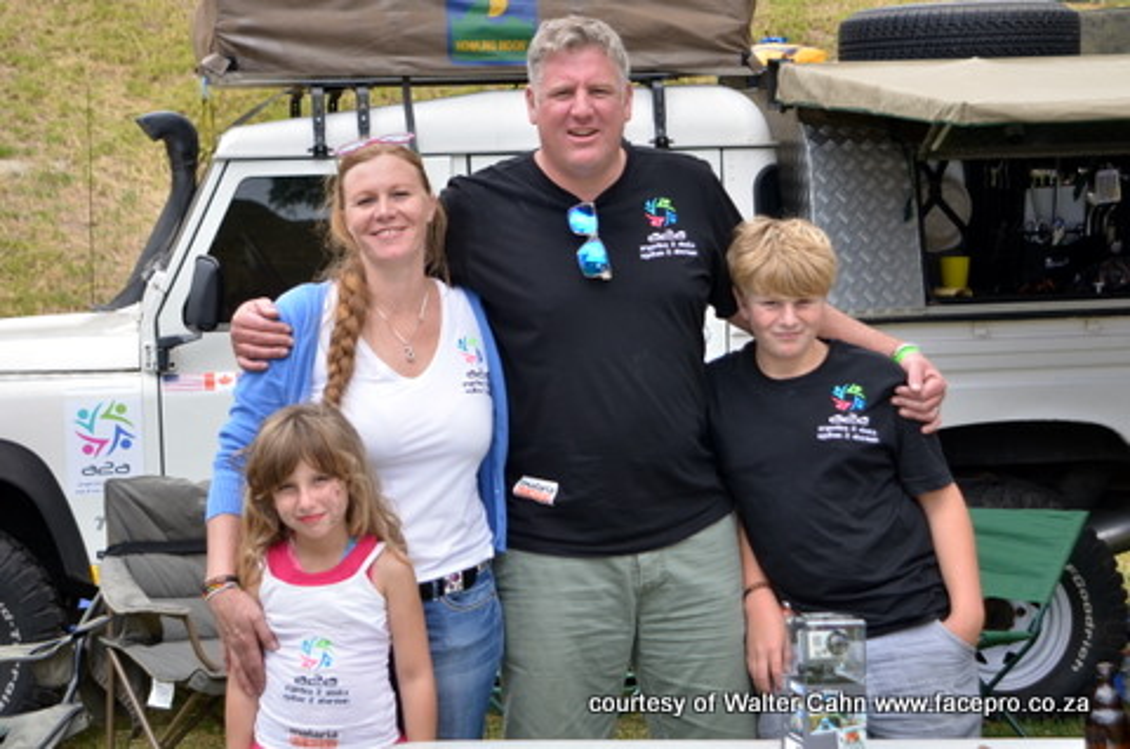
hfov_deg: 26.0
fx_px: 2443
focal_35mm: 78
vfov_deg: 17.4
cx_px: 565
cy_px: 374
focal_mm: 52
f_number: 6.3
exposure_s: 1/250
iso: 320
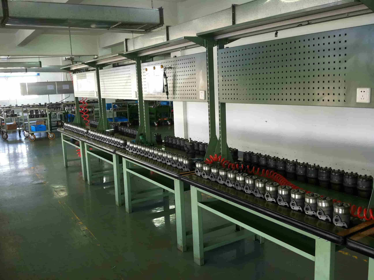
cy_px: 140
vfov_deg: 40.6
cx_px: 187
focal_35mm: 35
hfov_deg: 52.7
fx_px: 378
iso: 80
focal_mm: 3.85
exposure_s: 1/15
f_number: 2.8
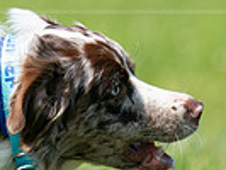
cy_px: -13
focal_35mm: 2395
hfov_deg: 0.8
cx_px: 5
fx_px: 15651
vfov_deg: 0.6
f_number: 6.3
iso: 800
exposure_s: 1/4000
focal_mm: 571
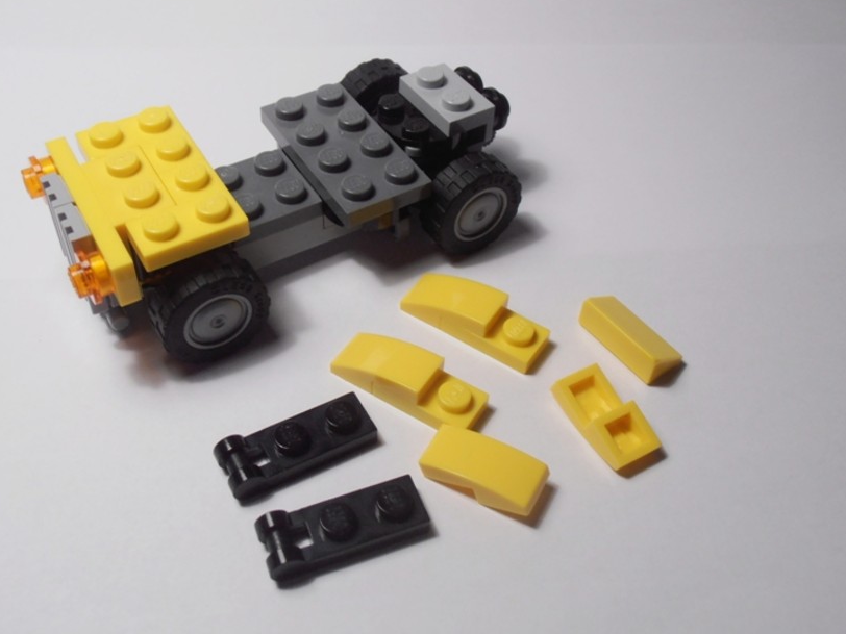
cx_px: 397
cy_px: 294
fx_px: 1002
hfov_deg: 45.8
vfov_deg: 35.1
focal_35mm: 41
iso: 80
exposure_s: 1/60
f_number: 3.9
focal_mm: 6.61
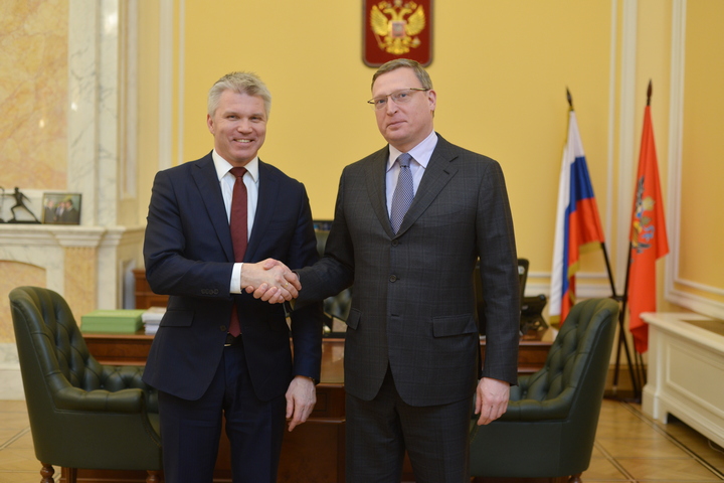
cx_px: 362
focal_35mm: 50
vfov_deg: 27.0
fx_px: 1005
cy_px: 242
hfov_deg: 39.6
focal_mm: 50
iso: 1000
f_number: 2
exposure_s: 1/160
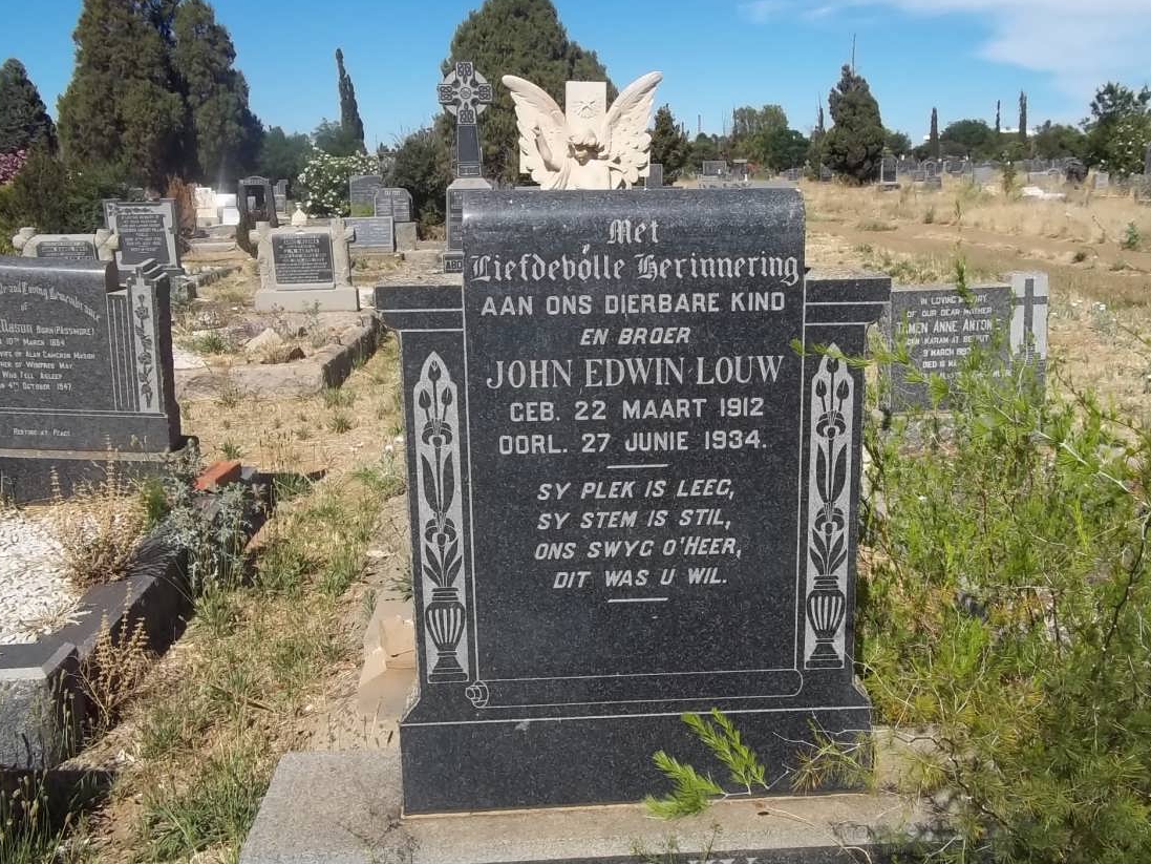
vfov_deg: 40.7
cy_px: 446
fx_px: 1164
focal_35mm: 35
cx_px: 604
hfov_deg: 52.6
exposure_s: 1/640
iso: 80
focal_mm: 5.7
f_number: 5.5
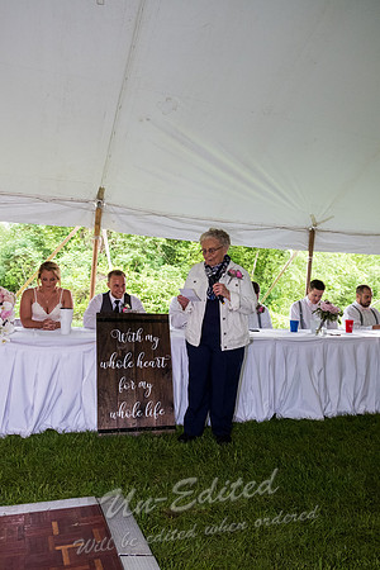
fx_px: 427
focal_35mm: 27
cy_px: 285
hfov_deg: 47.9
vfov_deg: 67.4
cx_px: 190
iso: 3200
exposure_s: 1/60
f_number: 4
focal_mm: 18
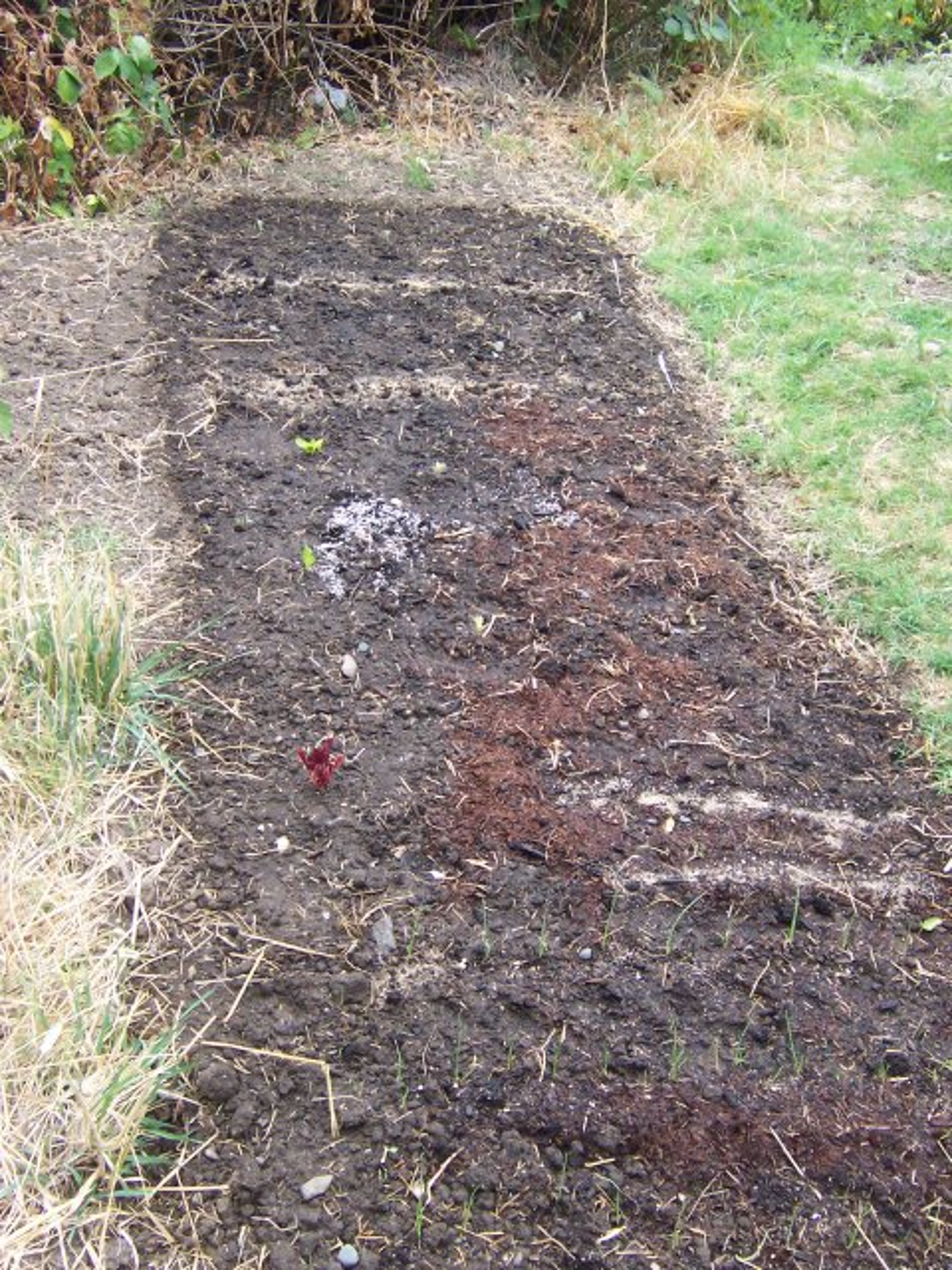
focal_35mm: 36
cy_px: 635
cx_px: 476
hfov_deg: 39.7
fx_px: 1320
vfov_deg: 51.4
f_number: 3.4
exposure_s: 1/180
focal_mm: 5.6
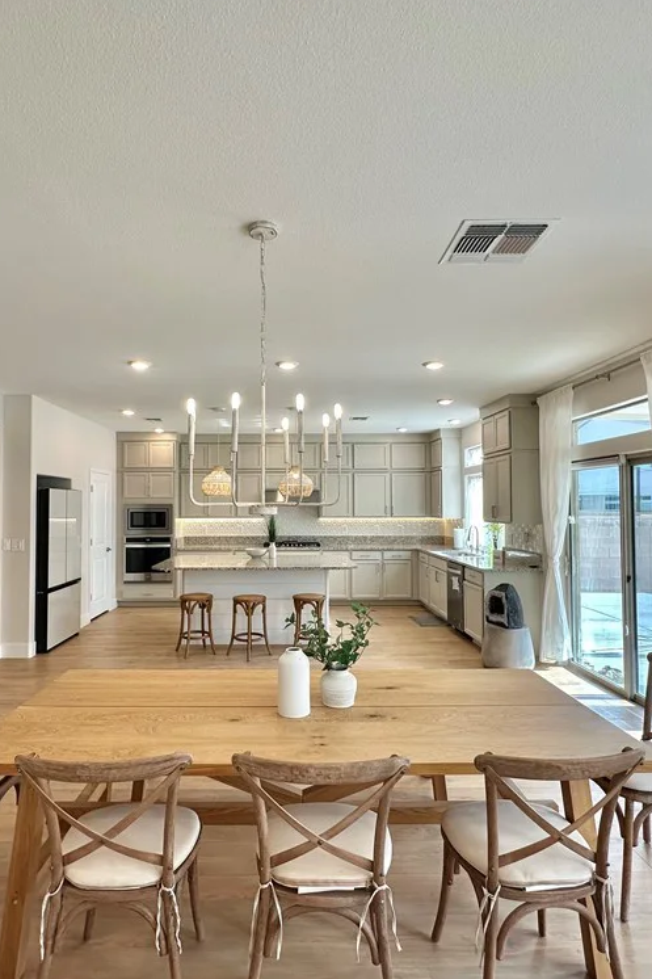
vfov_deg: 84.0
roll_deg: -0.1
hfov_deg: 61.7
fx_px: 544
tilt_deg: +1.5
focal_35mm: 20
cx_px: 290
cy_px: 492
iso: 125
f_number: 2.2
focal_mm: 2.22
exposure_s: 1/120
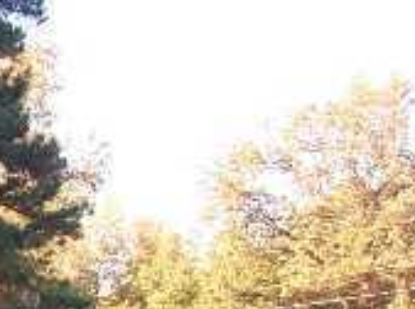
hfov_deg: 12.4
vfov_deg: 9.4
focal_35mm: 148
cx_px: -297
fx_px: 1771
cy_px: 586
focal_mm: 8
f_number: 3.4
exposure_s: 1/90
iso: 100
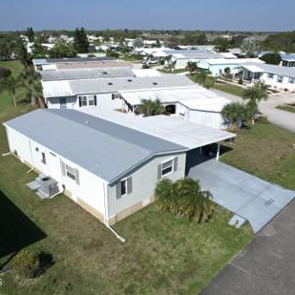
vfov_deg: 55.6
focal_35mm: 29
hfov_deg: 55.5
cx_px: 134
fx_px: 280
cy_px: 143
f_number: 2.8
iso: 100
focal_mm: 8.38
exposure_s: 1/3200
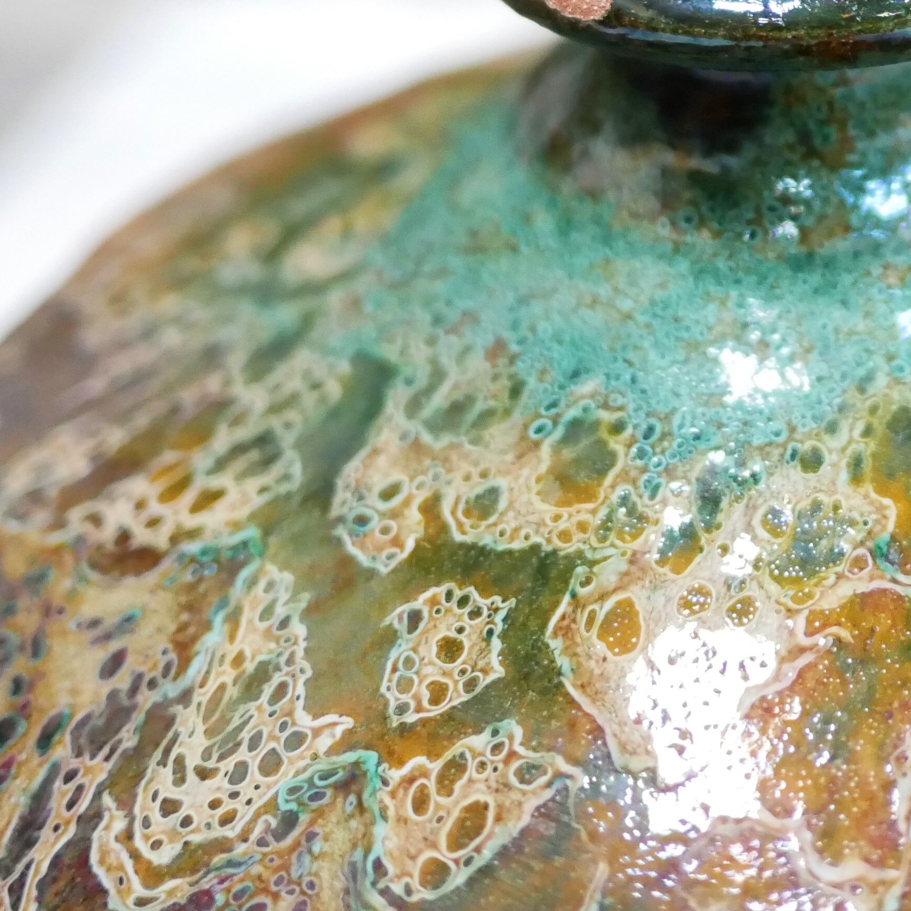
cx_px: 974
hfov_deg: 18.1
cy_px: 29
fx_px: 2769
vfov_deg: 18.3
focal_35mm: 93
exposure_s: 1/60
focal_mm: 20
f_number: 1.7
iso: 2500
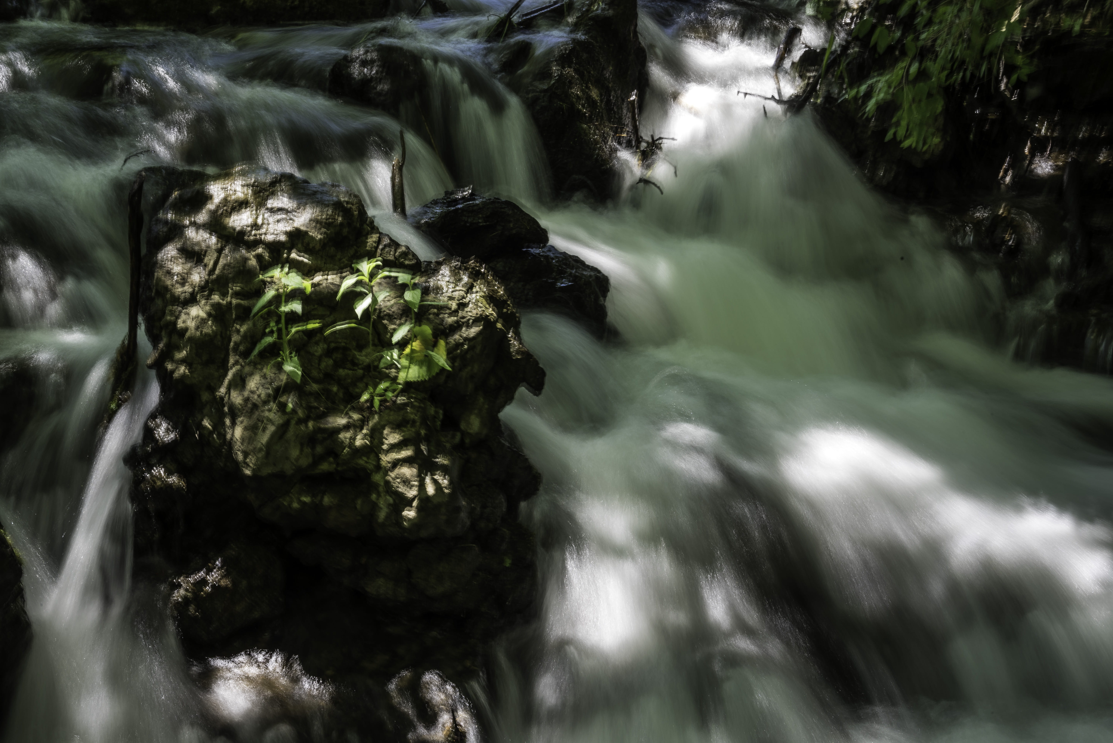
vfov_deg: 28.1
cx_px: 556
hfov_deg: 41.1
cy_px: 372
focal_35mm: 48
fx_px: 1484
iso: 100
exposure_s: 1/2
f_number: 22
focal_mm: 48
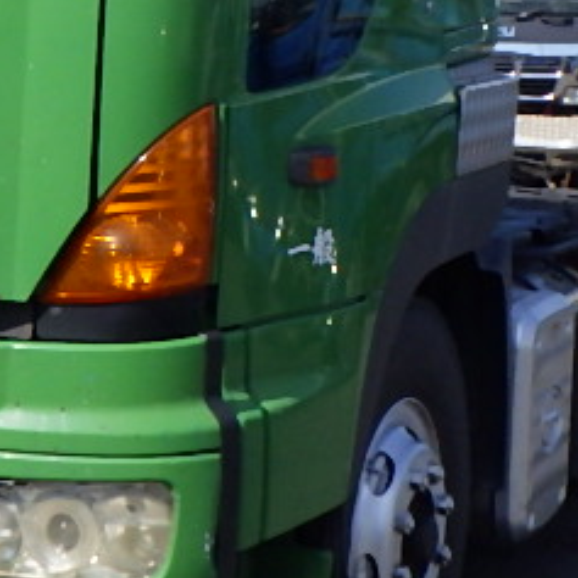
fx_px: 2021
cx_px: -5
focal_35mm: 107
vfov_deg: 15.9
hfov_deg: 15.9
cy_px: -22
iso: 250
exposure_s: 1/1500
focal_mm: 5
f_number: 4.2
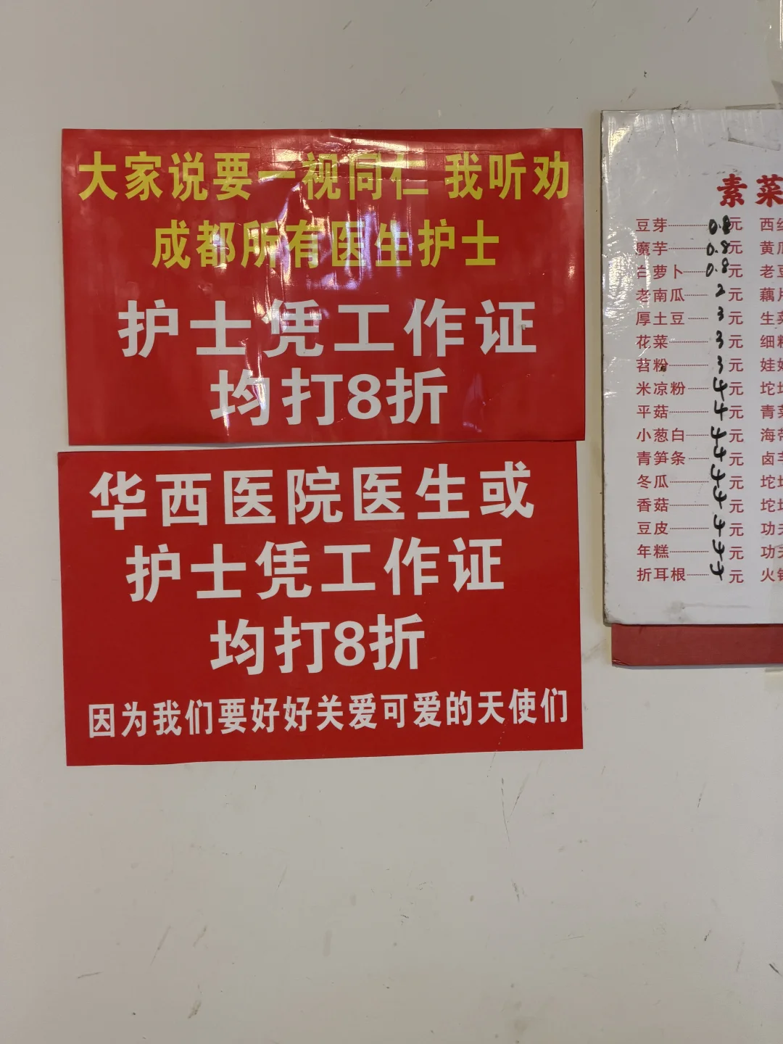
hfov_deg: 14.8
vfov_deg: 19.6
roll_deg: +0.0
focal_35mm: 100
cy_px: 522
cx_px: 392
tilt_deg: +0.4
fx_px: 3016
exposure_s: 1/50
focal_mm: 16.89
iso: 320
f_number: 2.8
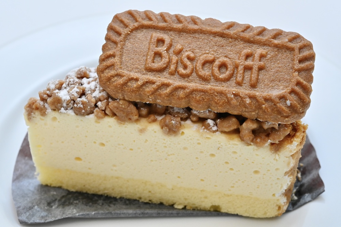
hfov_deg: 33.4
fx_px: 568
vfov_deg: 22.6
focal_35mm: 60
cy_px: 114
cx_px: 170
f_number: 14
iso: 6400
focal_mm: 60
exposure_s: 1/250
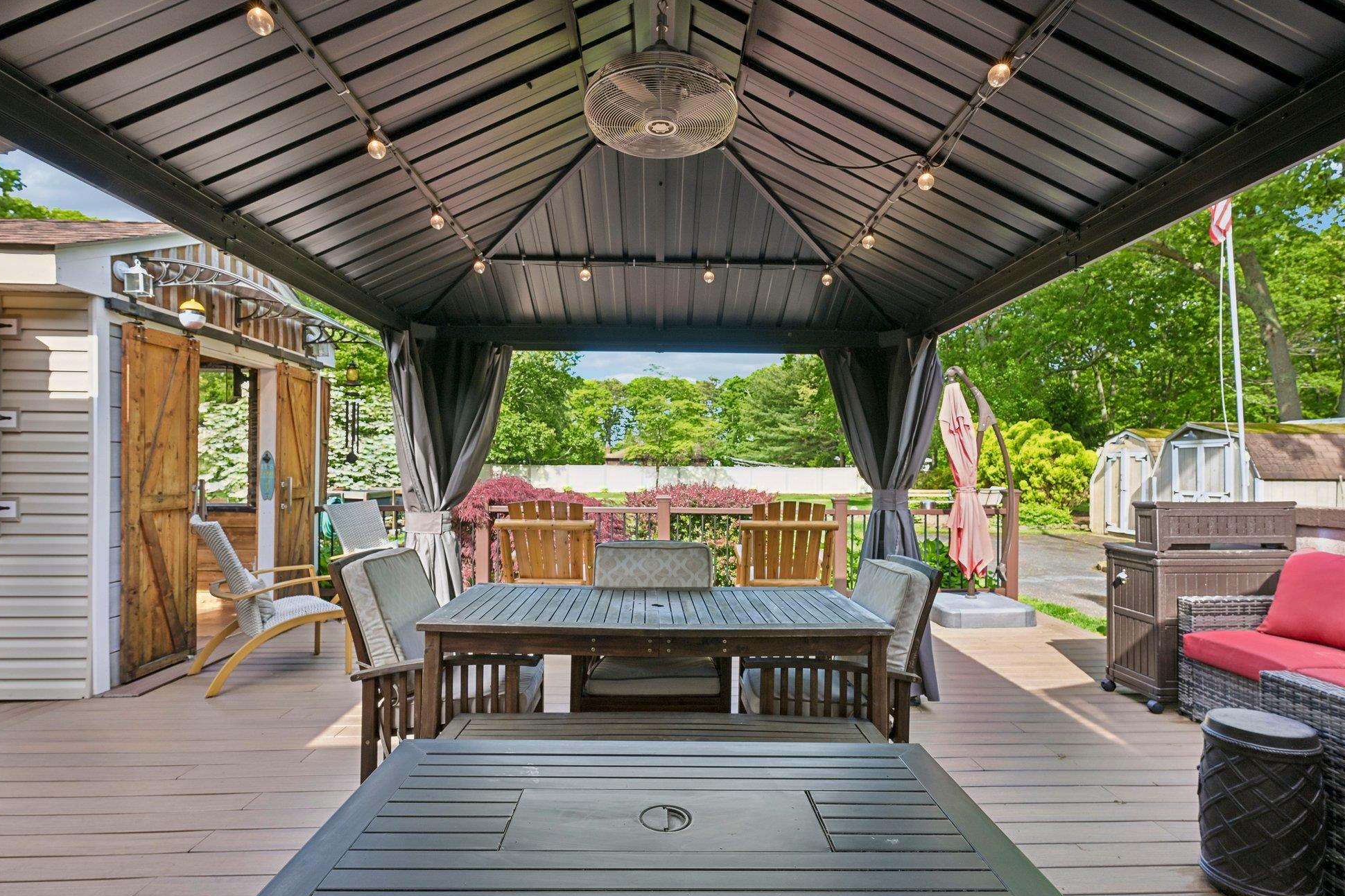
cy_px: 461
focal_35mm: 19
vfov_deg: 64.5
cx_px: 682
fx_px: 710
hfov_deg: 86.9
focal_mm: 18
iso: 160
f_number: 9
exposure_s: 1/30
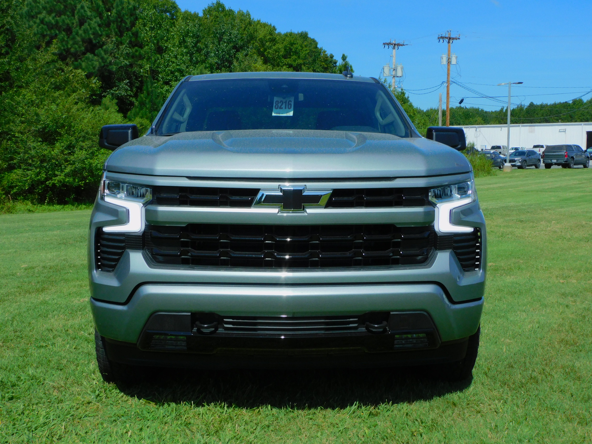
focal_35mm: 45
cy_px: 222
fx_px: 770
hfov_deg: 42.1
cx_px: 296
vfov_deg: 32.2
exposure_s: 1/1600
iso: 125
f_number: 4.5
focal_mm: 8.1
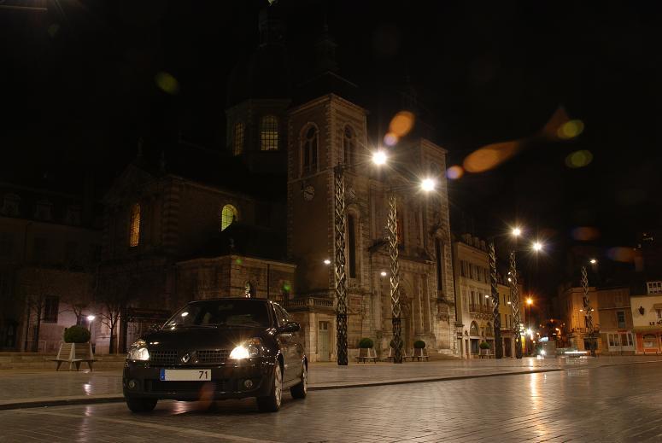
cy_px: 222
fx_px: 608
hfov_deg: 57.2
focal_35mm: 33
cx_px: 331
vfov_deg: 40.1
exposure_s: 2
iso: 100
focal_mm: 22
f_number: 8
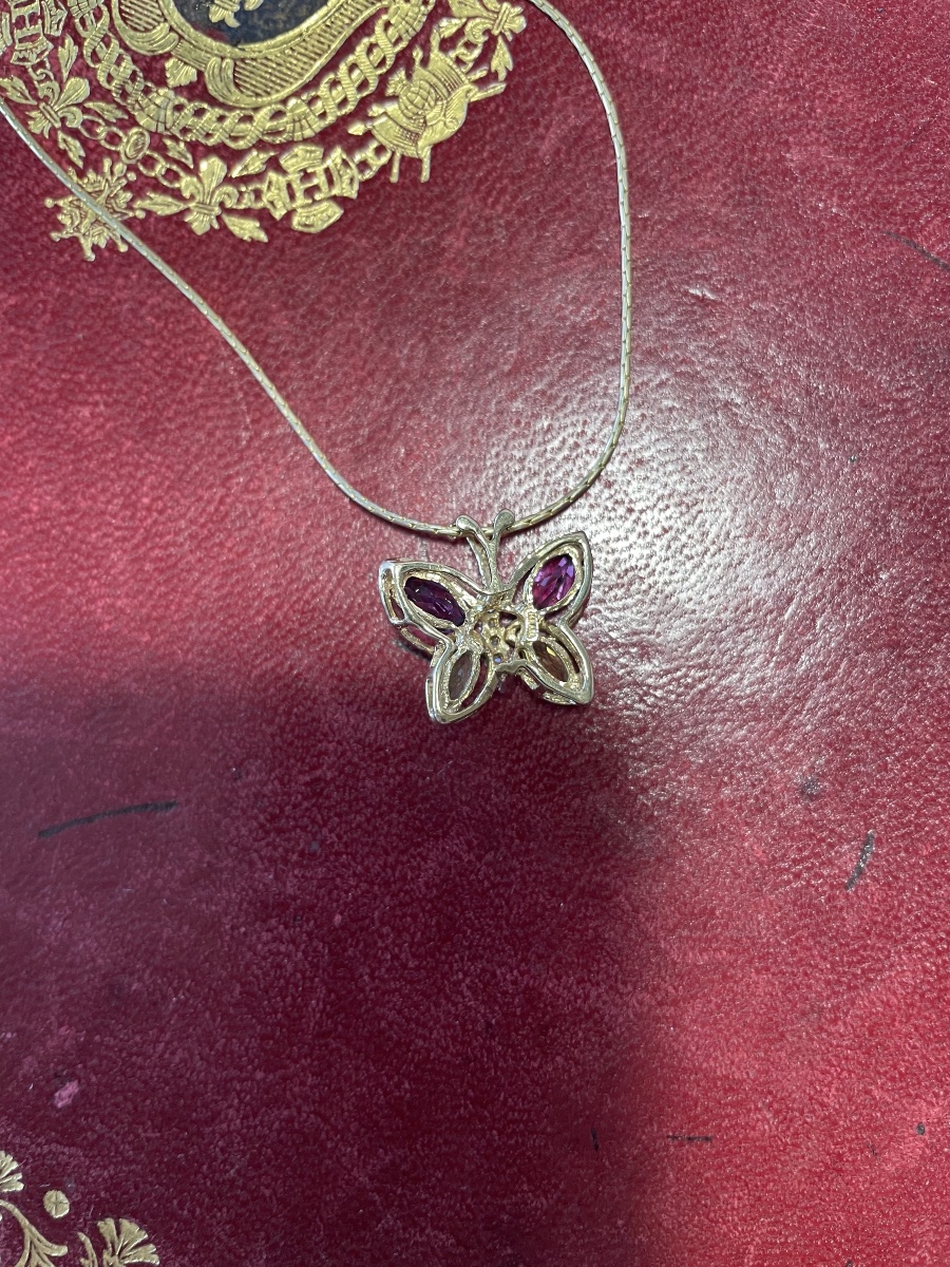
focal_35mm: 26
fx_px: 951
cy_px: 634
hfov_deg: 53.1
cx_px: 475
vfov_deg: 67.3
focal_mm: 4.2
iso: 80
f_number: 1.6
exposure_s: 1/50
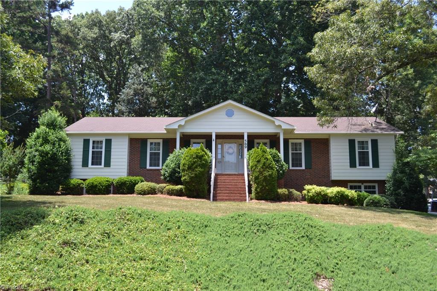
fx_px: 437
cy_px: 146
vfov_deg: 36.8
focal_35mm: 36
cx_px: 218
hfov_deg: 53.1
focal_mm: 24
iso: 100
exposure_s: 1/125
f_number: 5.6
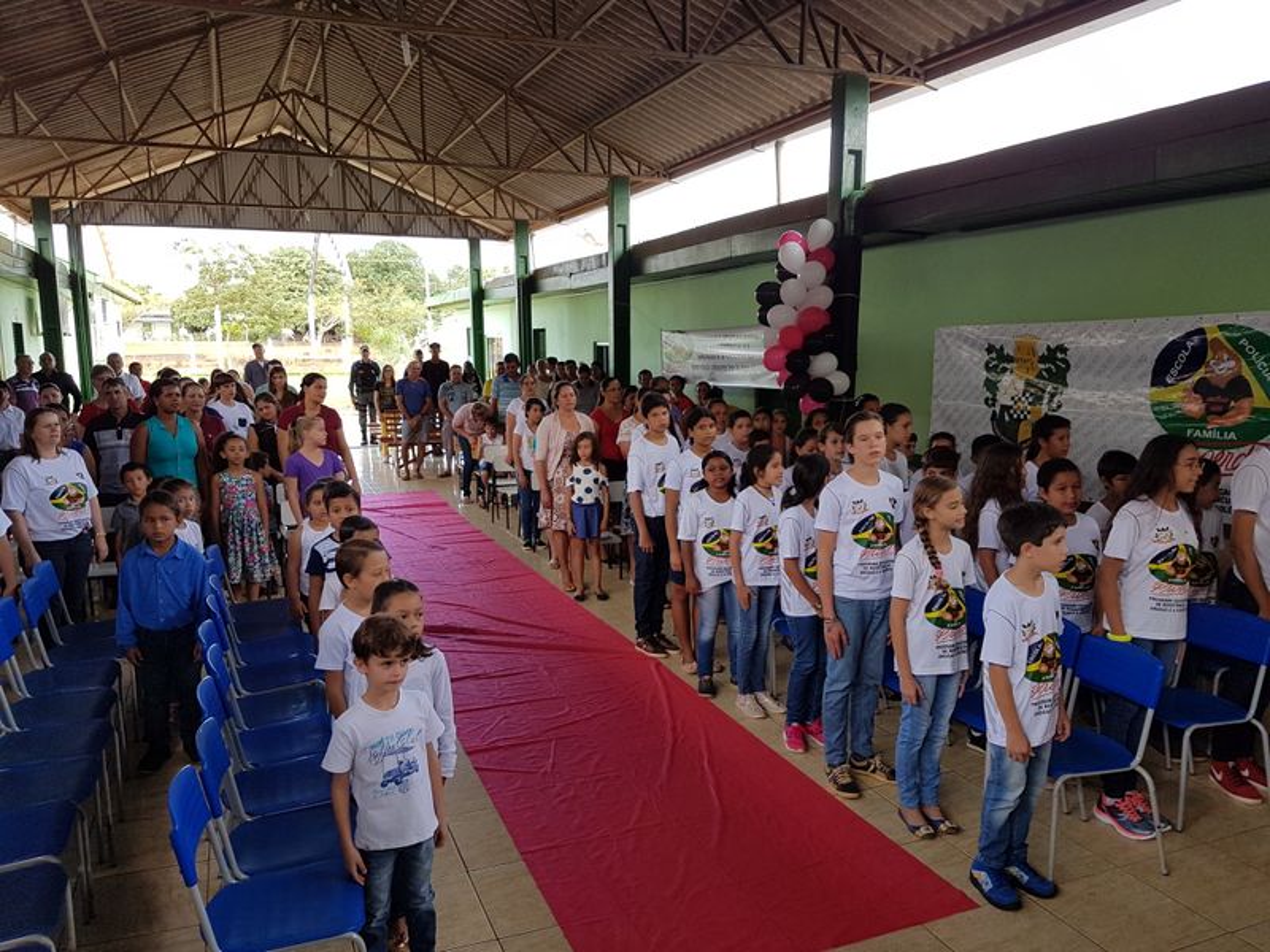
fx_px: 954
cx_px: 635
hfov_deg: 67.3
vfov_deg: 53.1
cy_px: 476
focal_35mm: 26
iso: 40
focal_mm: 4.2
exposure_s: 1/130
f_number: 1.7
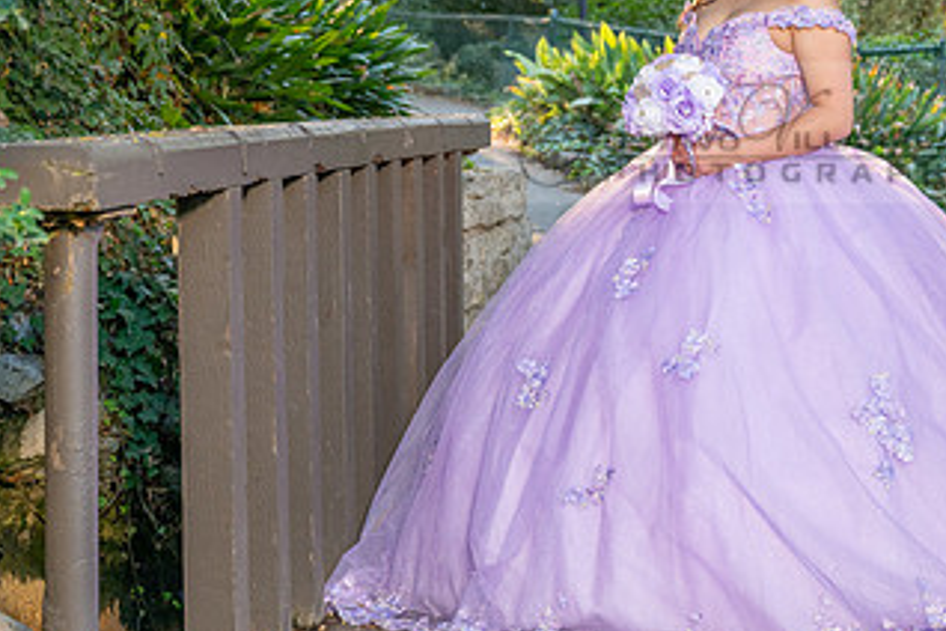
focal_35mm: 93
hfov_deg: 21.6
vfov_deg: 14.6
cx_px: 753
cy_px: 132
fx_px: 2444
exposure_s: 1/200
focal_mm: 51
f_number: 4.5
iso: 400
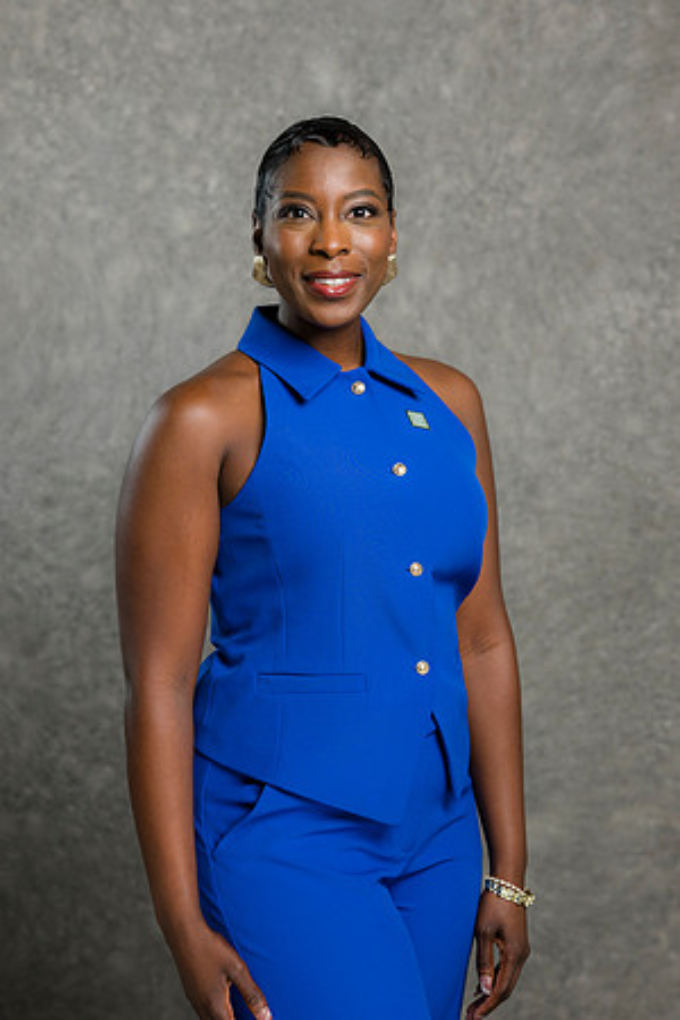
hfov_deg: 16.1
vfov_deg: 23.9
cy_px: 510
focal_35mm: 85
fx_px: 2408
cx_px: 340
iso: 125
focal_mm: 85
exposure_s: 1/200
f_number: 5
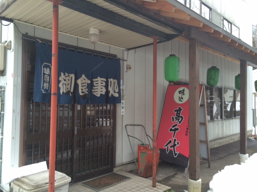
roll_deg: -0.5
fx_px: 215
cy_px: 96
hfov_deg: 61.7
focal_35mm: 29
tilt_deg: +0.4
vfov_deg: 48.2
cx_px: 128
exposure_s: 1/120
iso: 50
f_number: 2.2
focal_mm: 4.15
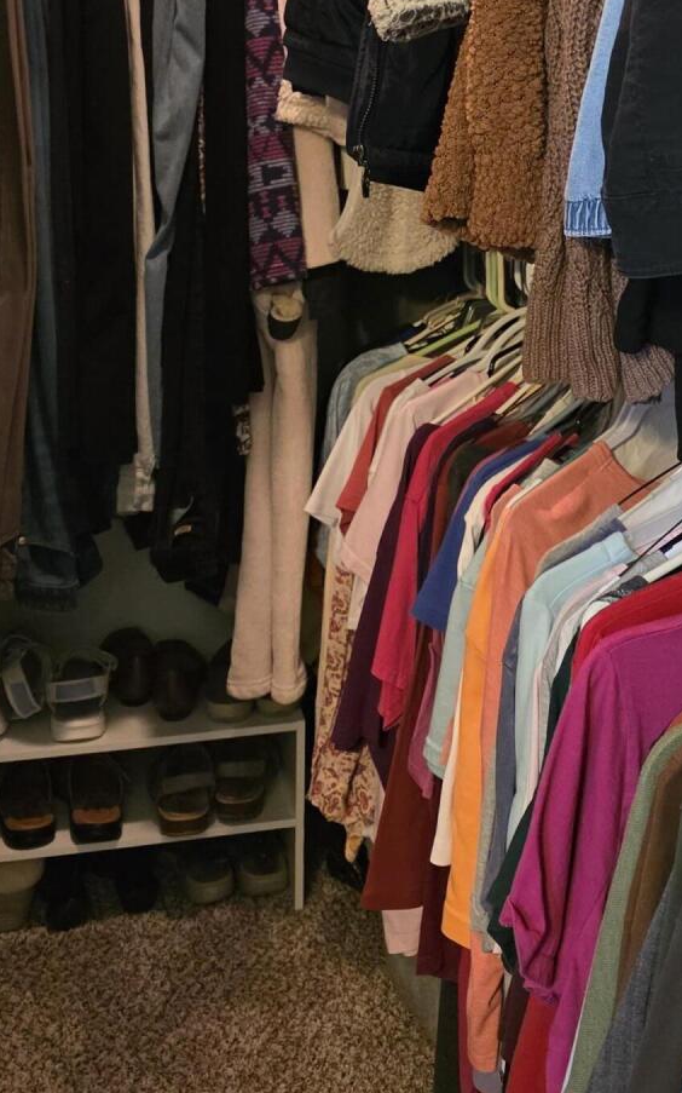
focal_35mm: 54
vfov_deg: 36.1
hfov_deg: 23.8
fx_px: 1607
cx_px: 493
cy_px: 194
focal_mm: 6.3
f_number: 1.7
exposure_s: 1/120
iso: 1600
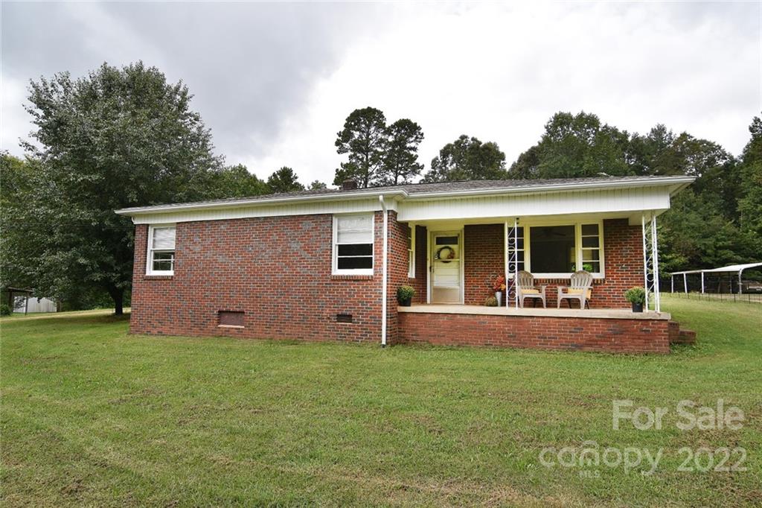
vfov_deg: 63.2
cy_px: 254
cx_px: 381
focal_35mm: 20
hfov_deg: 85.4
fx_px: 413
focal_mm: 13
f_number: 8
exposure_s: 1/500
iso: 320
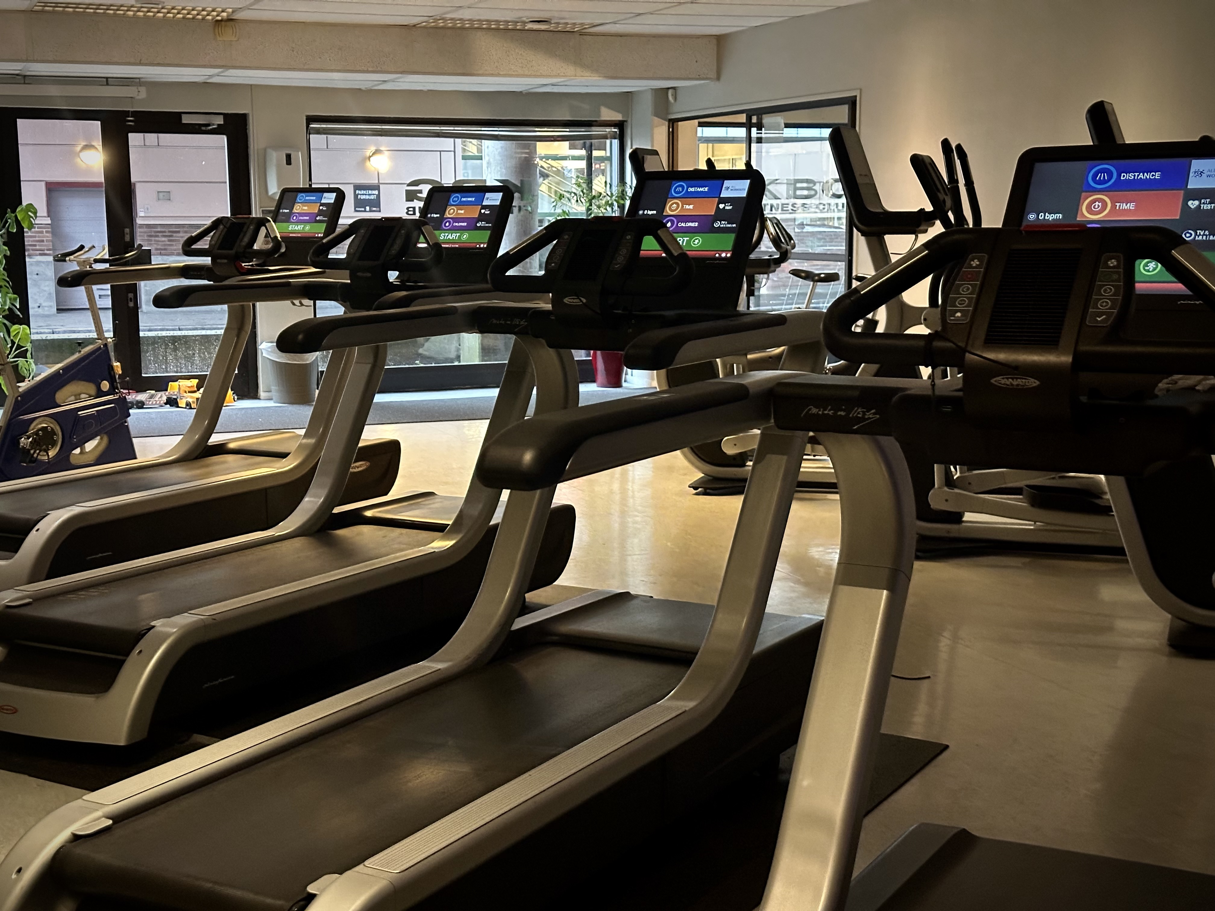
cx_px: 608
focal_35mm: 48
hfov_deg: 39.7
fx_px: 1685
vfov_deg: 30.3
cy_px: 456
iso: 640
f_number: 1.78
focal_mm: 6.86
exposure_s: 1/30
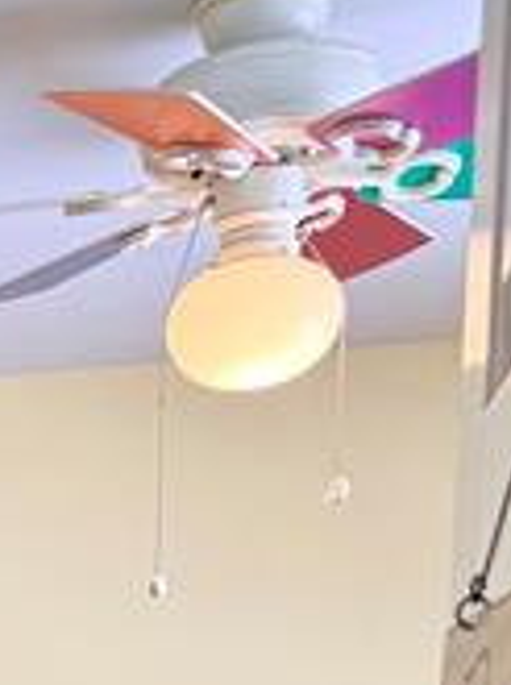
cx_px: -577
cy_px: 1412
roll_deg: +1.9
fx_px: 2213
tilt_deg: -11.9
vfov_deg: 14.4
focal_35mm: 112
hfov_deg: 11.6
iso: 64
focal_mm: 6.76
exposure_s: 1/157
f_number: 1.78
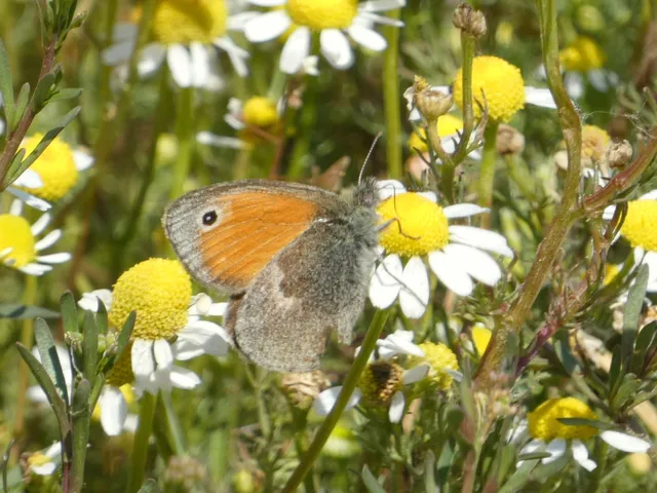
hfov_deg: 3.6
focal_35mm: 549
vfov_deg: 2.7
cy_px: 246
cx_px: 328
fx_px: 10420
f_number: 5.6
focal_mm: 98.3
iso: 80
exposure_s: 1/160
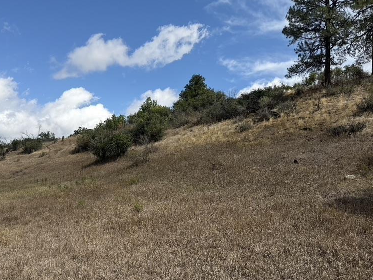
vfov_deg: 42.3
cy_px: 189
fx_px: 356
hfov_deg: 54.4
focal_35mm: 33
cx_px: 130
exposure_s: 1/4673
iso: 80
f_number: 1.78
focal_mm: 6.76
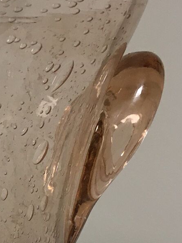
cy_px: 251
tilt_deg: -13.3
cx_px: -109
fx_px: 688
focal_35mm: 98
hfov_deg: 13.9
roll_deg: -0.1
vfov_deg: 19.4
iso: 50
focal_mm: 4.15
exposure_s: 1/33
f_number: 2.2
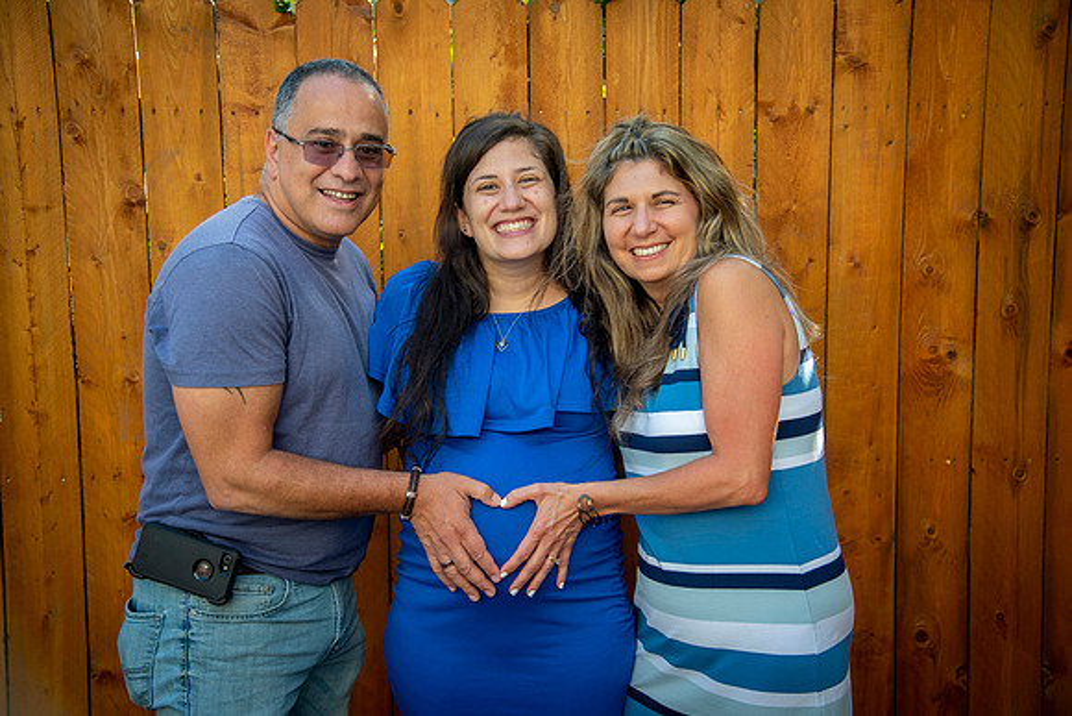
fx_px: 1430
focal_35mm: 48
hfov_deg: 41.1
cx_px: 536
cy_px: 358
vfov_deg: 28.1
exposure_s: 1/320
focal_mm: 48
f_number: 4
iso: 125
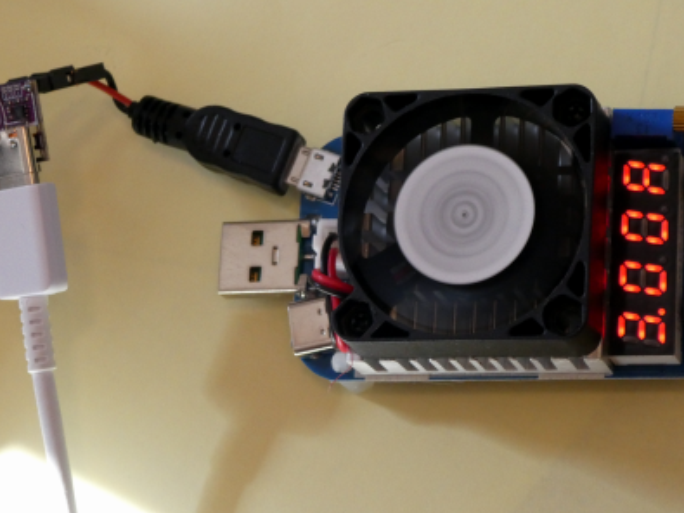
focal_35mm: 131
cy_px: 222
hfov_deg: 15.1
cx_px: 362
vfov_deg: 11.3
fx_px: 2588
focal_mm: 20.6
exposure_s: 1/80
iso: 400
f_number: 5.1
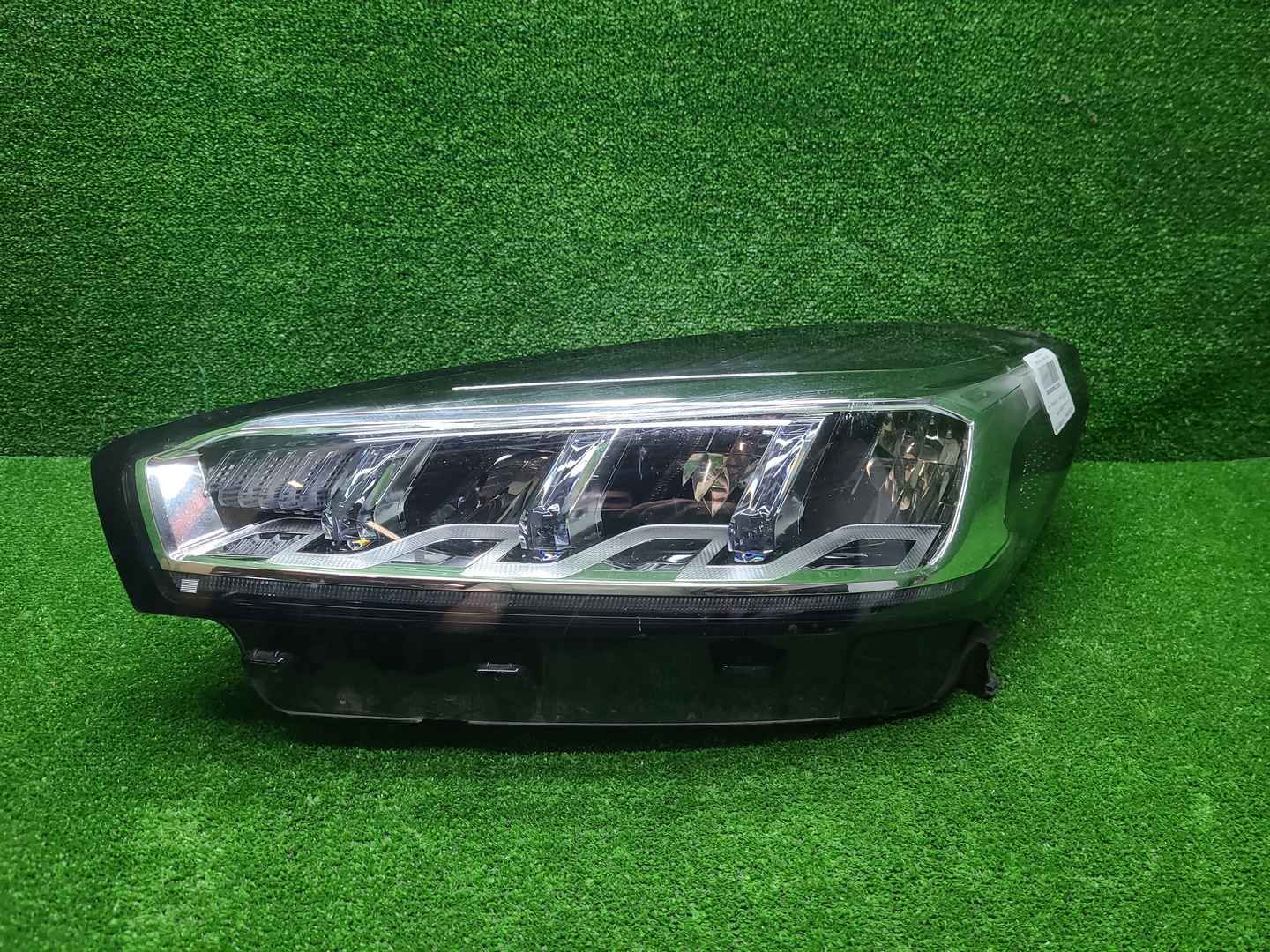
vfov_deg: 53.1
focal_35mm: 26
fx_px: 954
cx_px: 635
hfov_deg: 67.3
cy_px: 476
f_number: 1.8
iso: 96
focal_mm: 5.4
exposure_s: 1/100
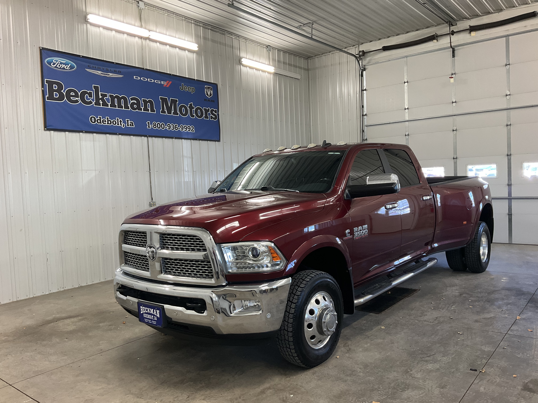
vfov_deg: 48.2
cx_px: 269
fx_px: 451
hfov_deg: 61.7
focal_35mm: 29
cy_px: 202
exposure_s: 1/60
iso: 64
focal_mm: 3
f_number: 1.8
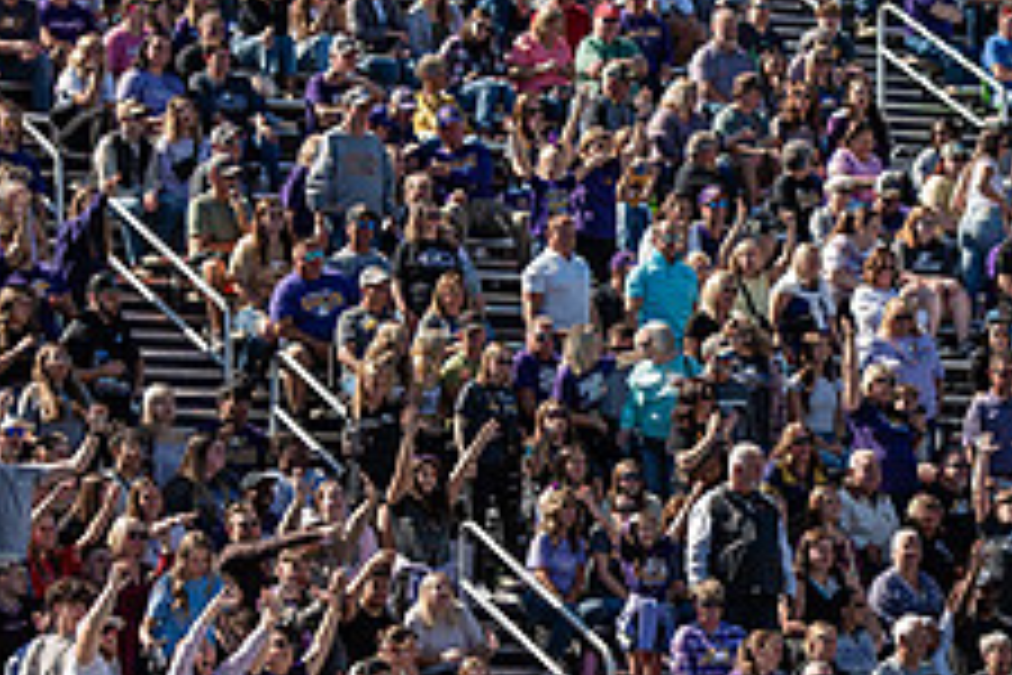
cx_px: 994
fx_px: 7393
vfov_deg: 5.2
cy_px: 547
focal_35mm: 263
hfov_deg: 7.8
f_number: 3.5
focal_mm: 102
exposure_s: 1/800
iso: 100
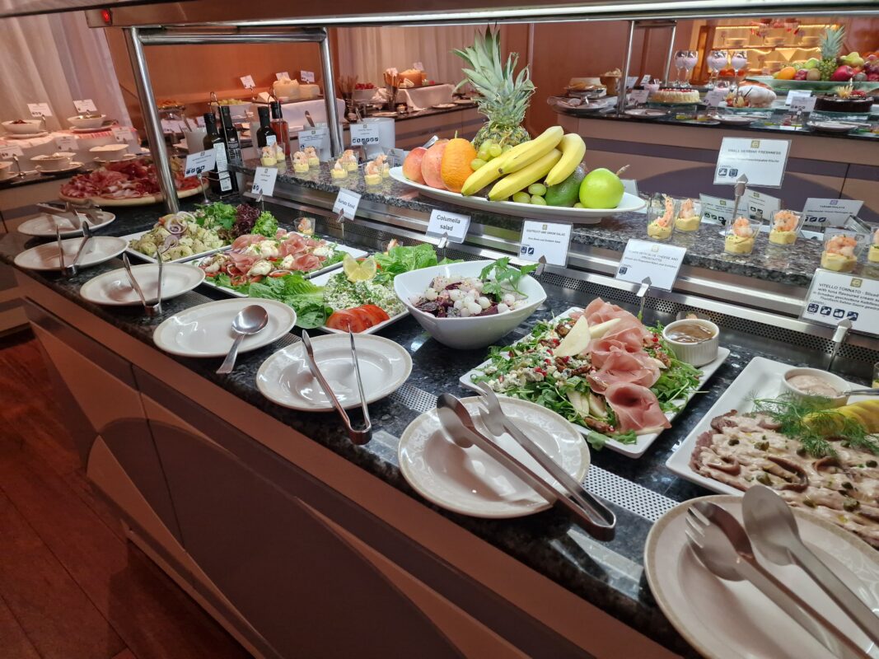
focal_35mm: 23
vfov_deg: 58.9
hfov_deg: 73.9
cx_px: 440
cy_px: 330
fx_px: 584
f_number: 1.8
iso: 125
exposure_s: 1/100
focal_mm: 6.4
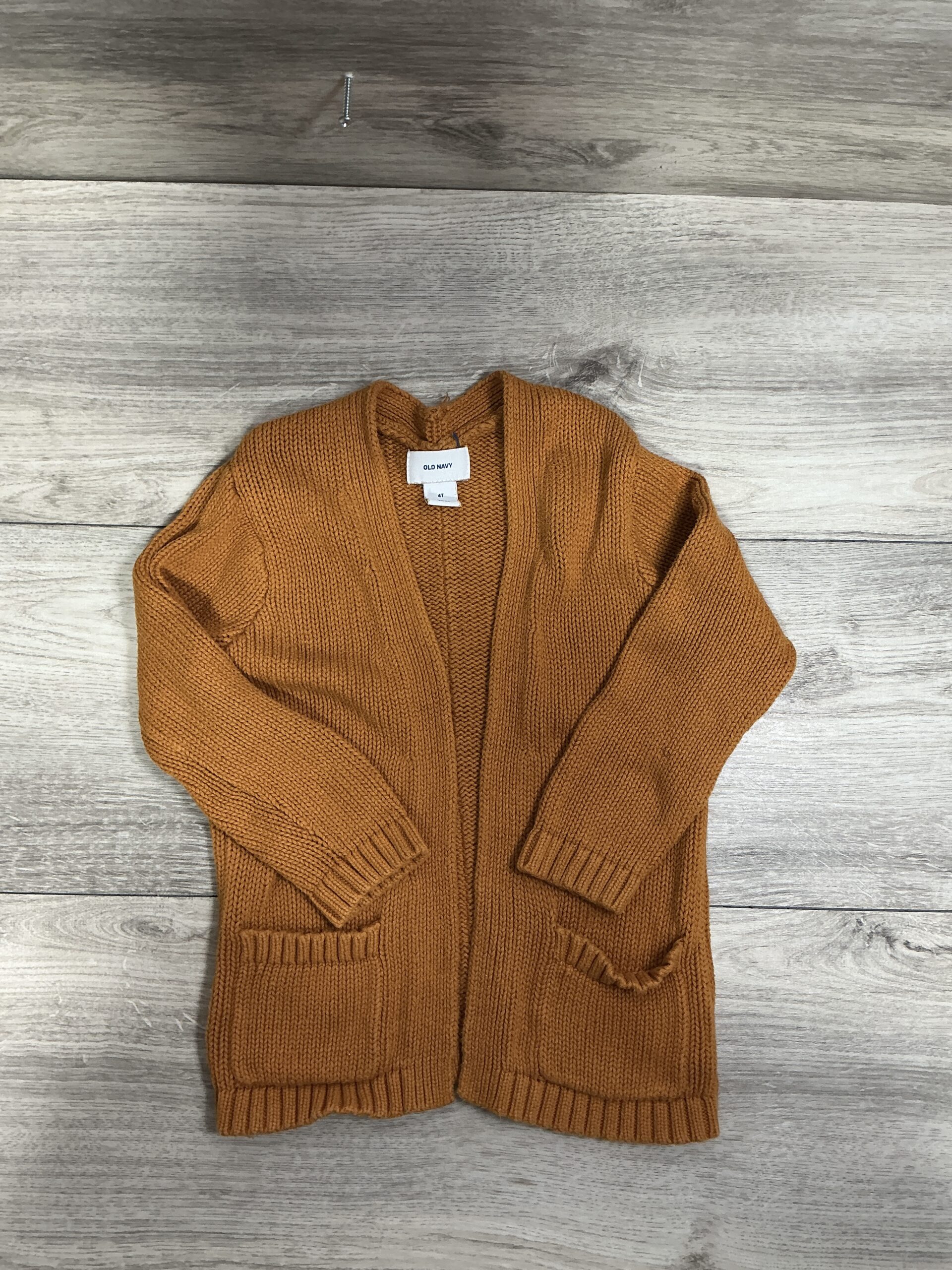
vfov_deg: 61.7
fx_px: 1063
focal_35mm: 29
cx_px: 476
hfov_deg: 48.2
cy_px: 635
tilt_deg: -83.3
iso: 64
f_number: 1.8
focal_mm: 3
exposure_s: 1/50
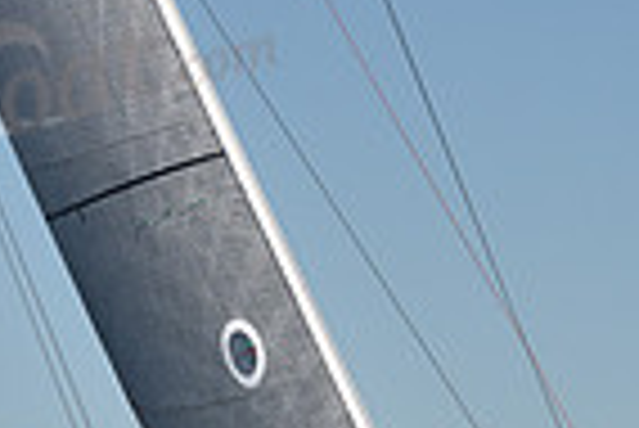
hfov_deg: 4.2
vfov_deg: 2.8
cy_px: 701
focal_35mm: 491
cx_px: 513
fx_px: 8724
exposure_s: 1/800
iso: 200
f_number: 5
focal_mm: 120
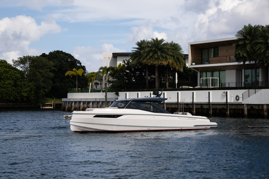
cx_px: 134
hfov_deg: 28.8
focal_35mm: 70
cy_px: 90
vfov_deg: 19.5
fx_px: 523
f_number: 11
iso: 800
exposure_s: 1/100
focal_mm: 70
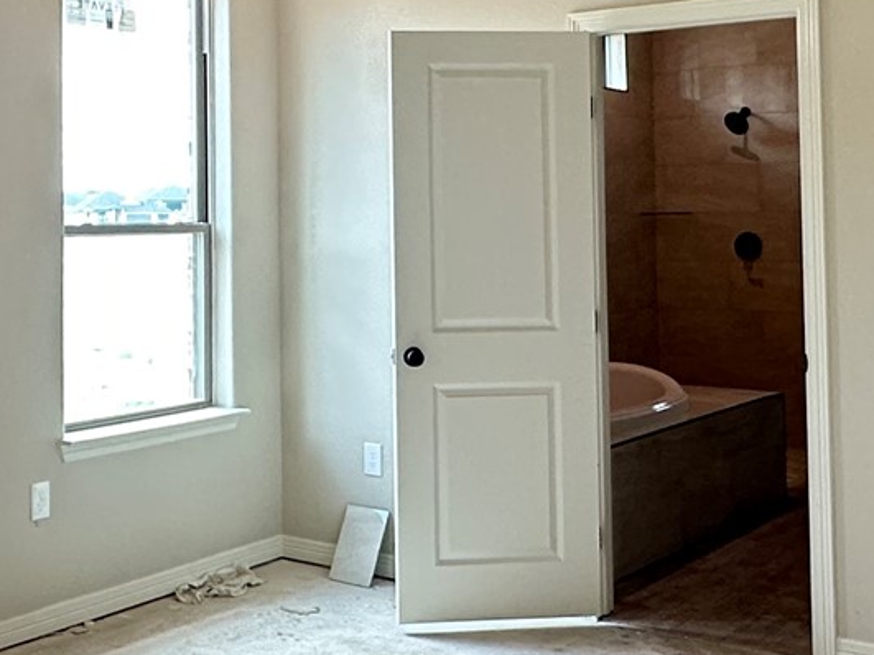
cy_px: 161
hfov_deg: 35.1
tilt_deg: +2.8
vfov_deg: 26.7
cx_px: 262
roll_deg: +0.2
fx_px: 1363
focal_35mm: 54
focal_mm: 2.22
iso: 250
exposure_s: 1/120
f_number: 2.2
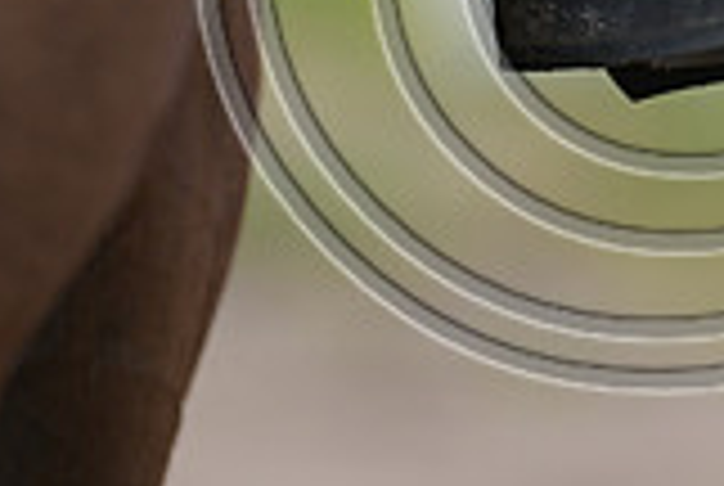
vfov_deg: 1.0
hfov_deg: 1.4
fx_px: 28993
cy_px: -133
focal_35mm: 1439
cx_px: 607
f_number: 5
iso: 450
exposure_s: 1/1250
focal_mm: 400
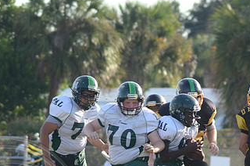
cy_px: 139
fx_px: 3763
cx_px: 146
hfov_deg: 3.8
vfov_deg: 2.5
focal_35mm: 543
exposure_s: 1/640
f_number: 5.6
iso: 400
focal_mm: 200
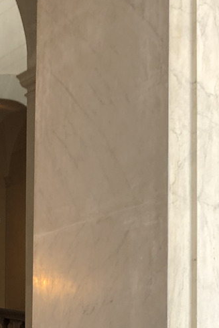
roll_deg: +0.6
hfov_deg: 14.4
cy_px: 424
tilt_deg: +5.2
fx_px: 866
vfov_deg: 19.8
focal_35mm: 95
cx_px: 100
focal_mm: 4
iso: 32
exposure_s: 1/100
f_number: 1.8
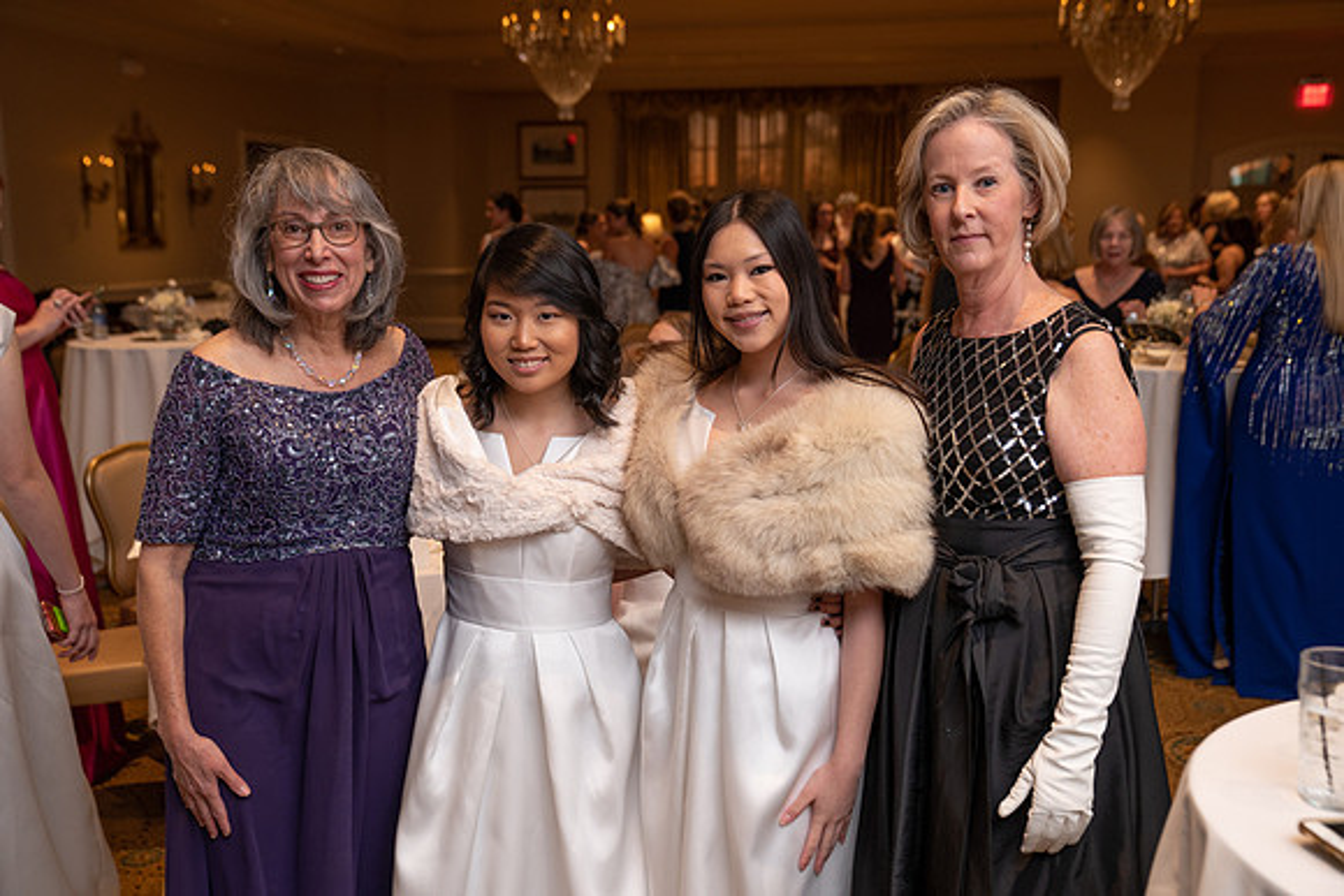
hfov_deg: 49.5
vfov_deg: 34.2
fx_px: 1456
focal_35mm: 39
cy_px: 448
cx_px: 672
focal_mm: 39
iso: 800
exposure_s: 1/80
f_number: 3.5
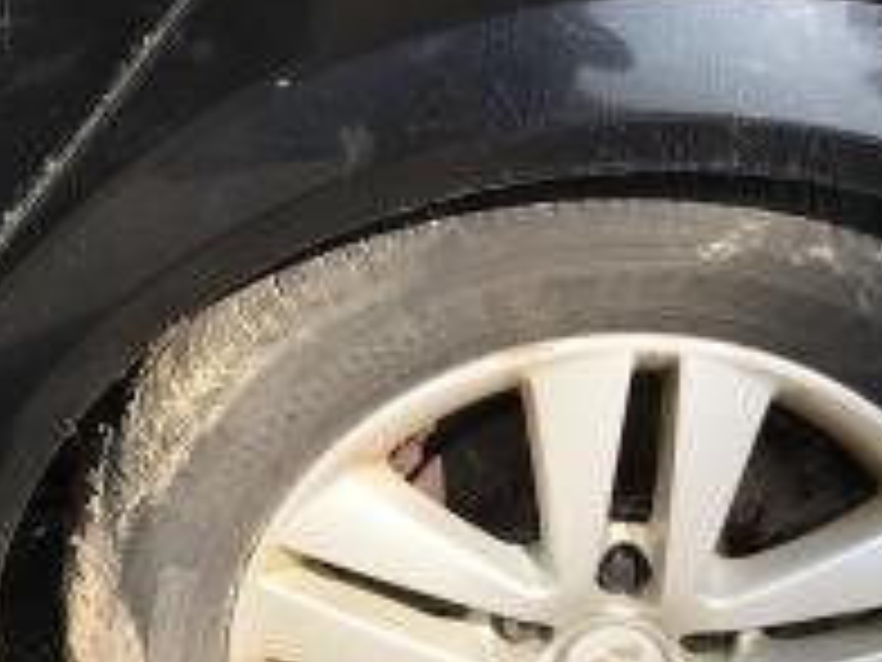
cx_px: 266
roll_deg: -7.3
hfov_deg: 17.2
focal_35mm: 114
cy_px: 360
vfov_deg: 13.0
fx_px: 2905
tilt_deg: -32.8
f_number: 1.8
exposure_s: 1/1088
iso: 20
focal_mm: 3.99
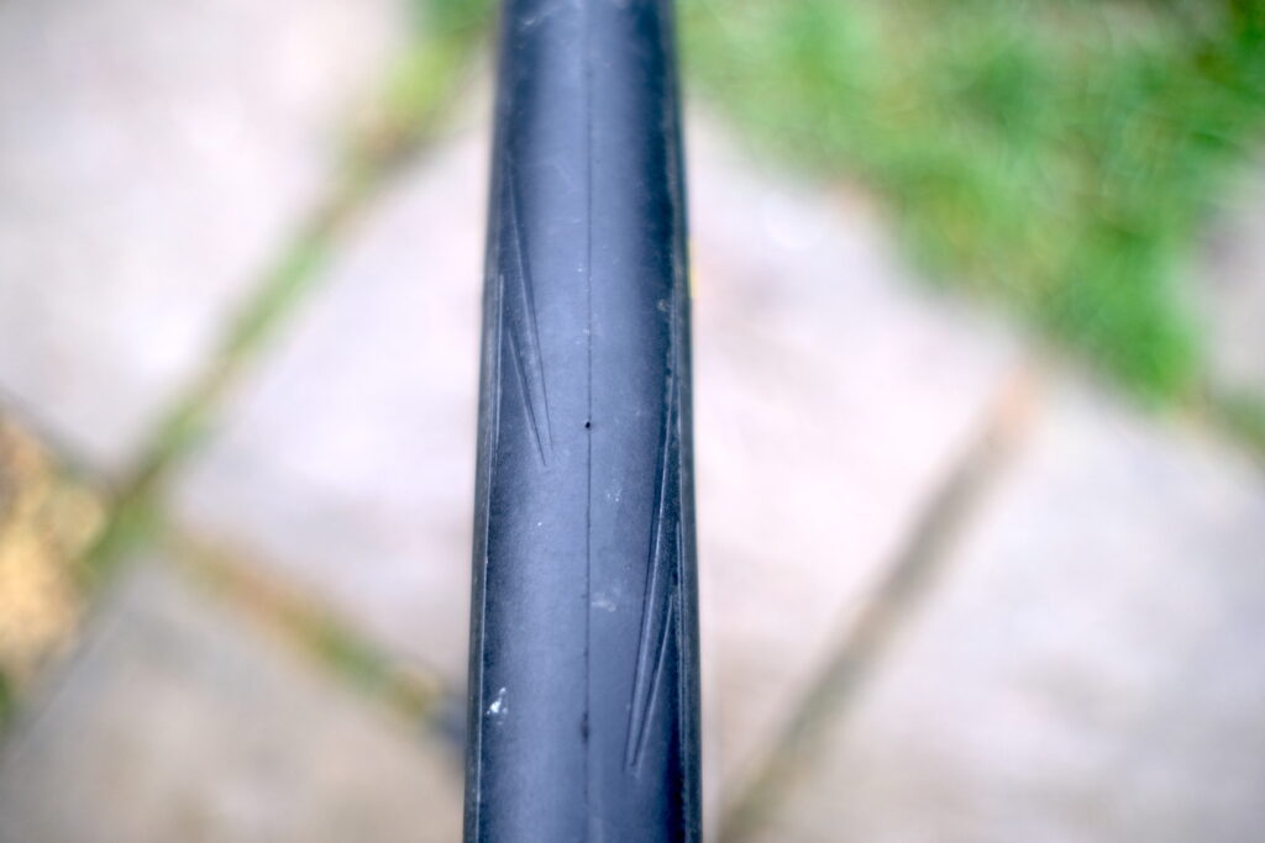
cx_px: 632
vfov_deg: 37.9
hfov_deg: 54.4
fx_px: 1230
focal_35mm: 35
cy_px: 422
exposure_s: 1/210
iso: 160
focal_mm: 23
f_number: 2.2
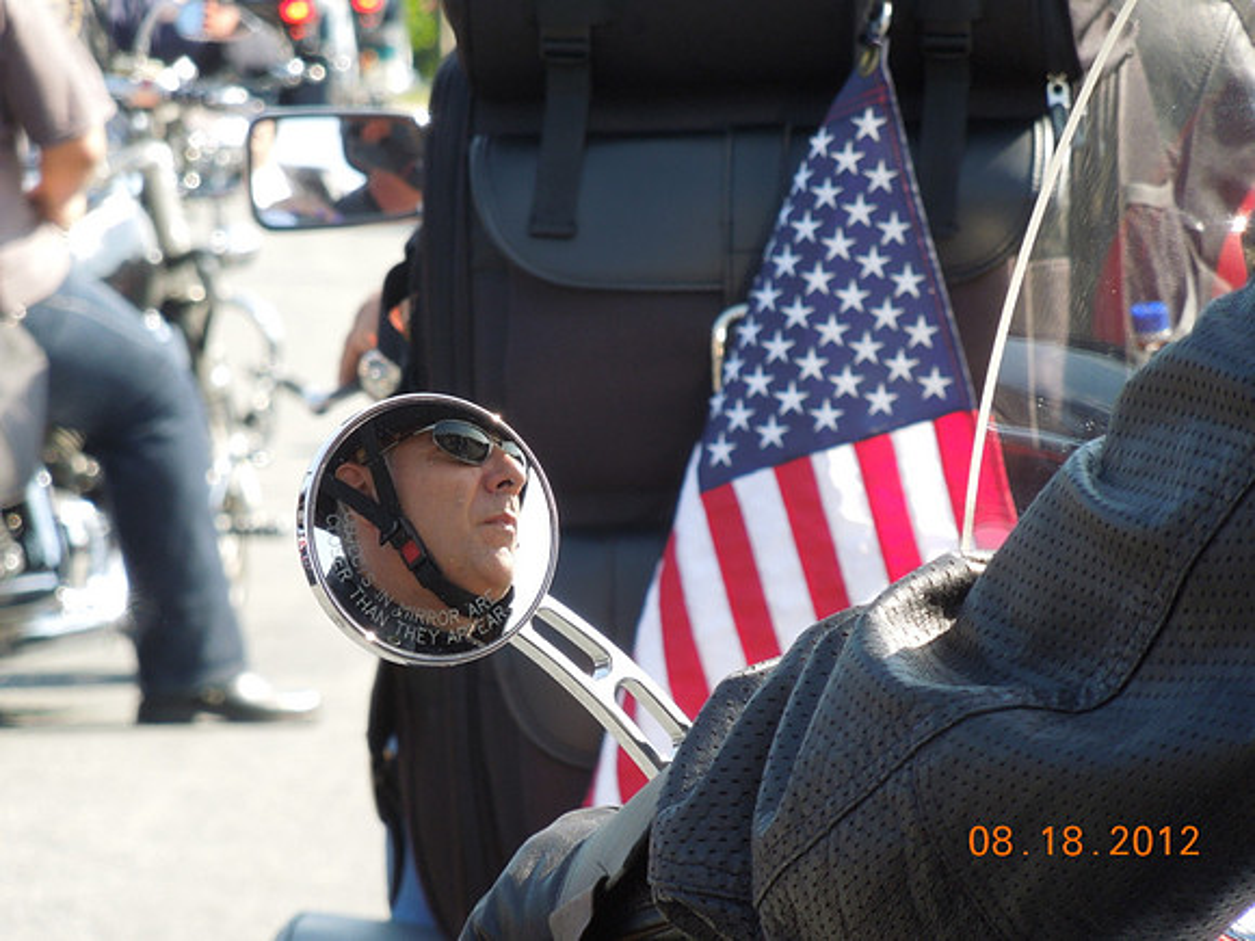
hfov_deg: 7.3
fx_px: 9825
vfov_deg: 5.5
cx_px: 628
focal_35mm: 271
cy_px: 470
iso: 220
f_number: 5.2
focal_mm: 48.8
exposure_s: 1/200
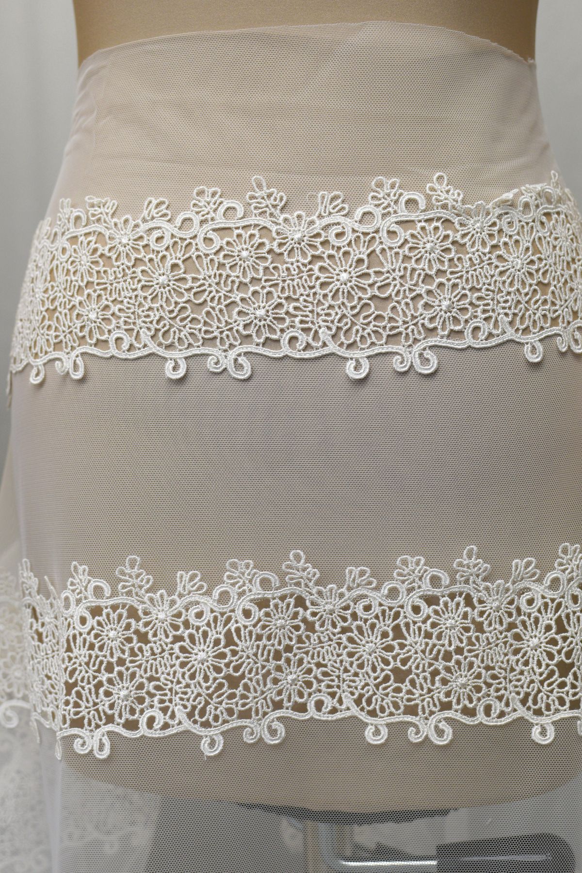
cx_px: 291
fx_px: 1273
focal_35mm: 52
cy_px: 436
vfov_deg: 37.9
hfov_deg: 25.8
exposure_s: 1/80
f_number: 4.5
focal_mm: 35
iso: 400
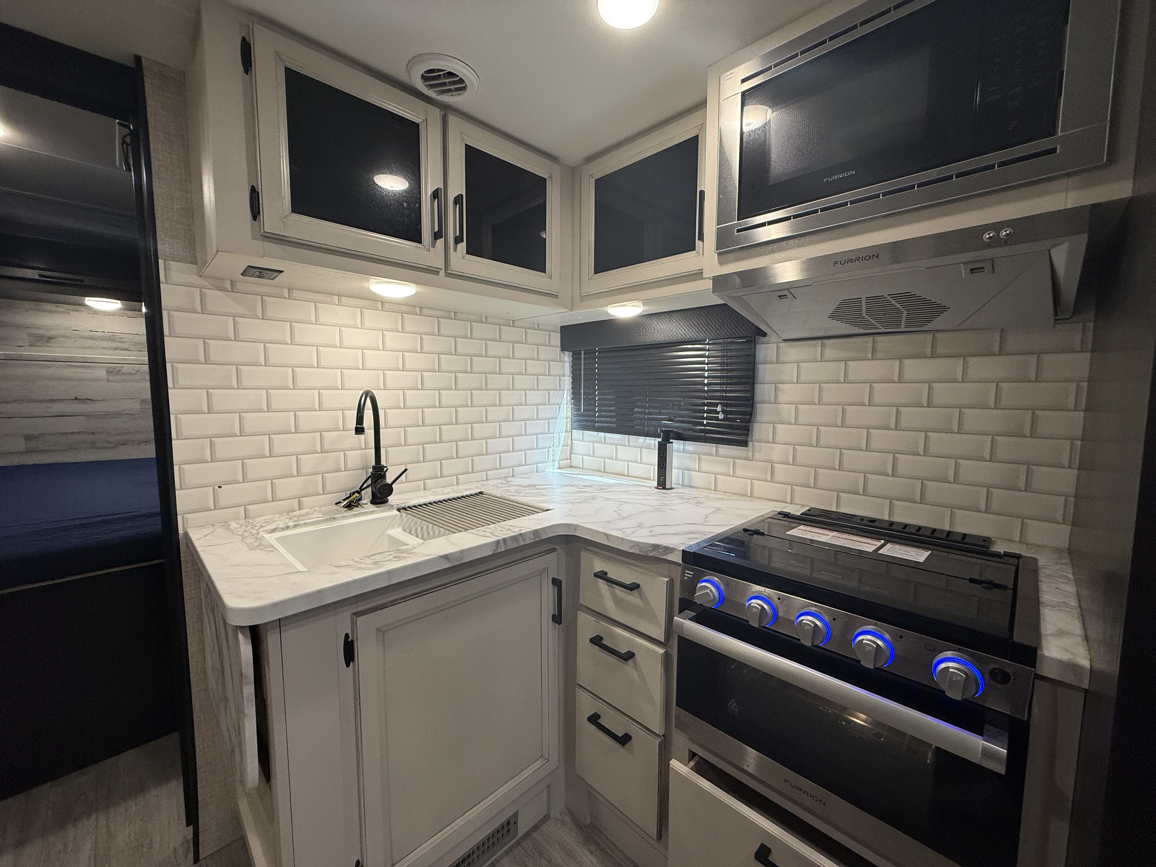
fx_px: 468
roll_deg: -0.3
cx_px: 578
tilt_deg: -6.7
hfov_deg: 102.1
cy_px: 434
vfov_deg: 85.7
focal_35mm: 14
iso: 125
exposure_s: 1/99
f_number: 2.2
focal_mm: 2.22
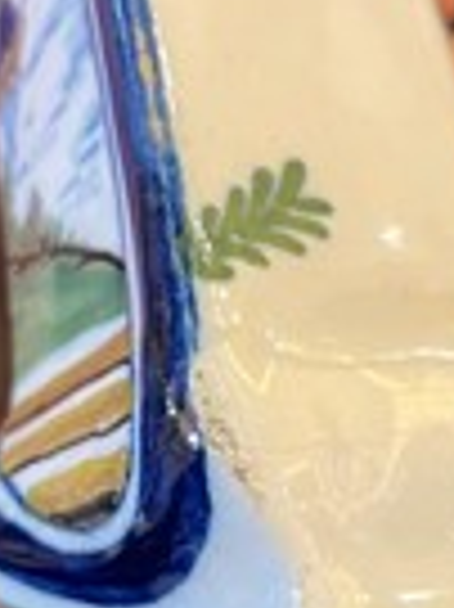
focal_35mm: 77
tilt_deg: -63.5
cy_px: 486
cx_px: 328
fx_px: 1349
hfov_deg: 19.0
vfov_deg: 24.9
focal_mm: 5.1
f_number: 1.6
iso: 200
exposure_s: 1/50
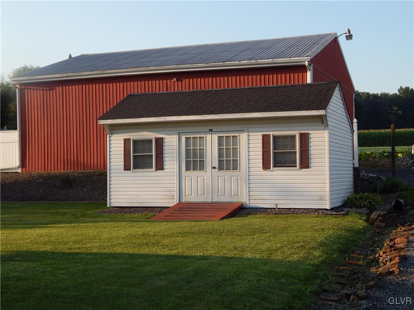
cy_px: 155
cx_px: 207
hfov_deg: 34.9
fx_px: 658
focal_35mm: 55
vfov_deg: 26.6
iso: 125
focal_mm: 9.7
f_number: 3.8
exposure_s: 1/400
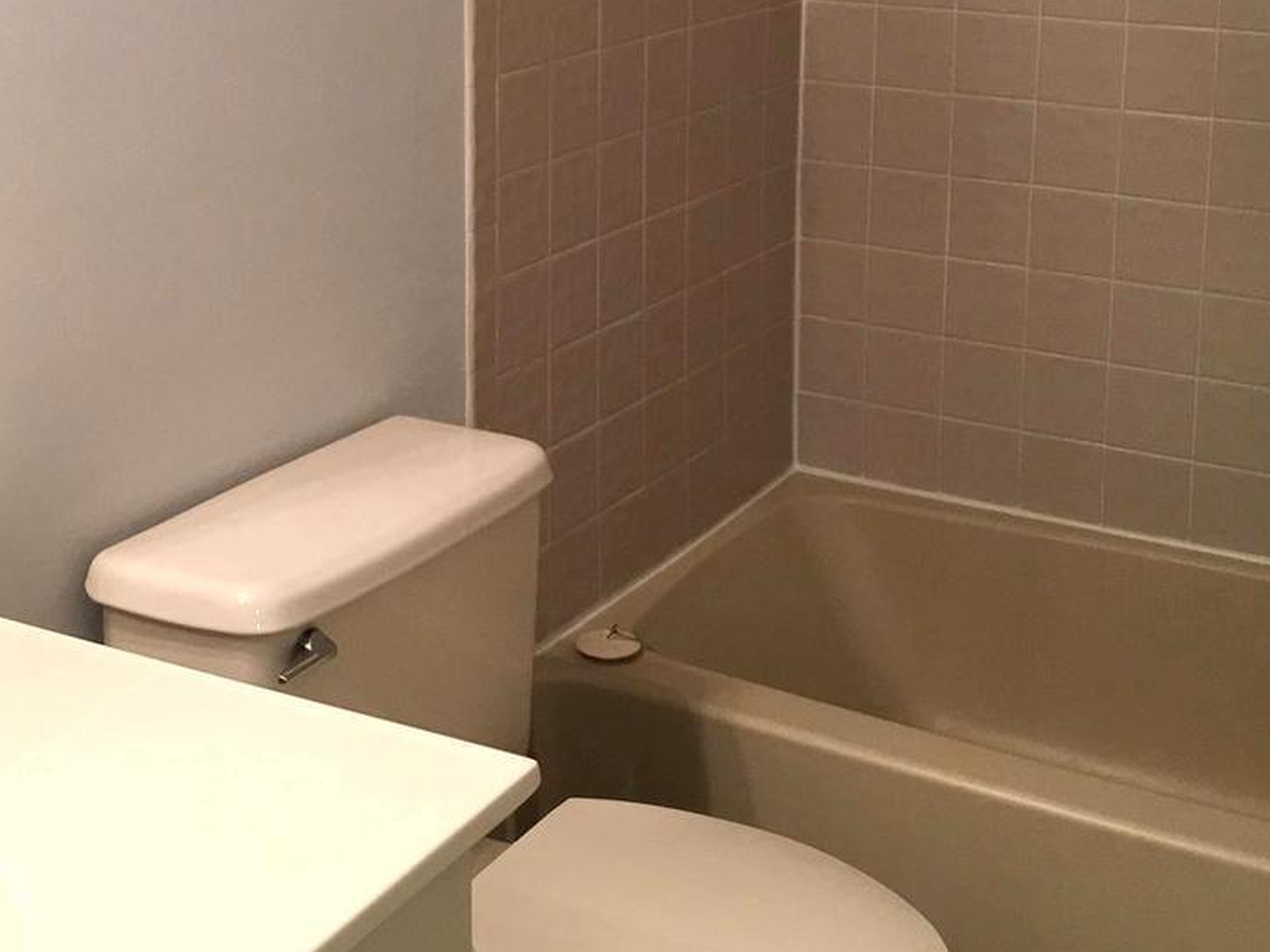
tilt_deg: -10.4
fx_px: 2128
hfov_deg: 33.1
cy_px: 123
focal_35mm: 58
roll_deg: -1.5
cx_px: 520
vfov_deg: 24.6
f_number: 2.2
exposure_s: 1/30
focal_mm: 4.15
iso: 80
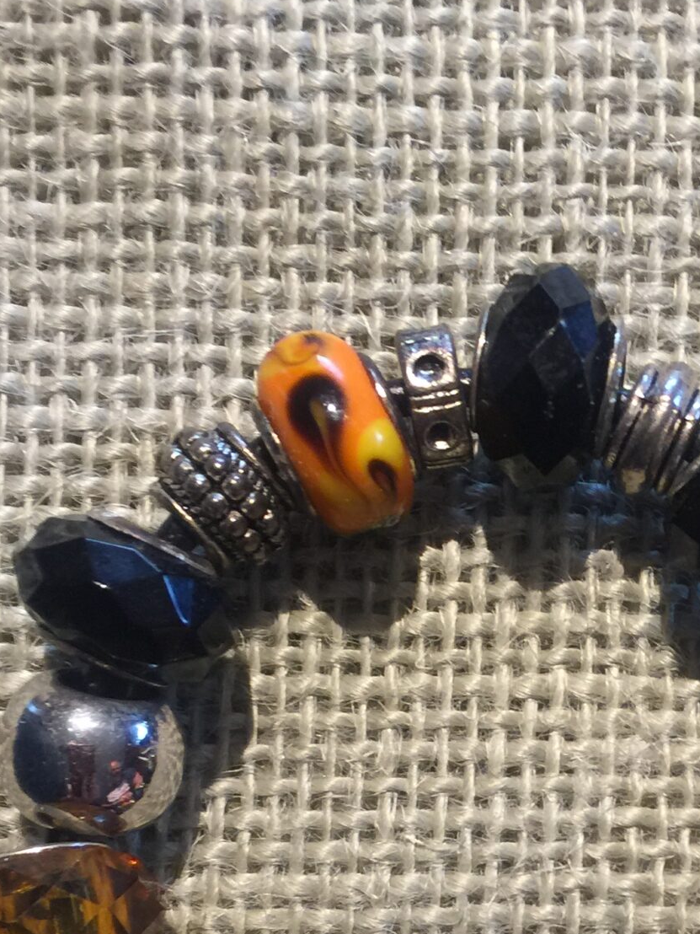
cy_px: 879
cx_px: 657
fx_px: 1806
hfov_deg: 21.3
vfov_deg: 27.7
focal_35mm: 67
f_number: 2.2
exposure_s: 1/15
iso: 32
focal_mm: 4.15
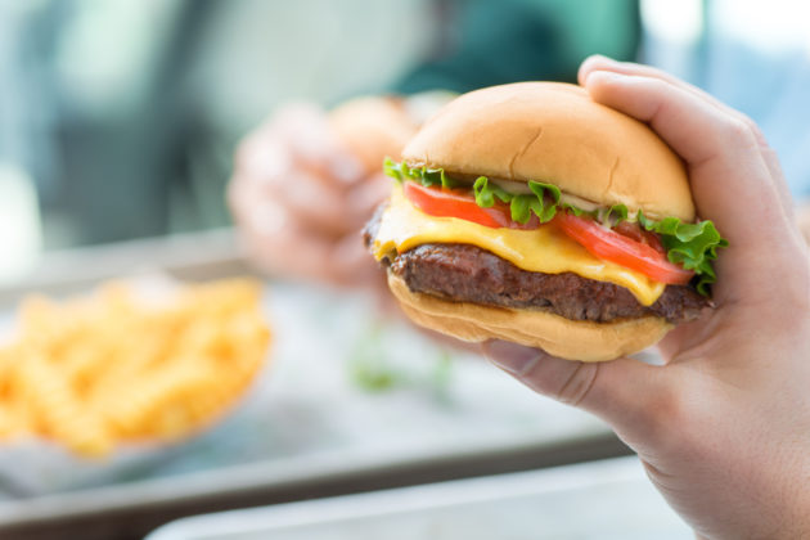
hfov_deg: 19.5
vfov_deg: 13.0
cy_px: 270
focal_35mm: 105
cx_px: 405
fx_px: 2362
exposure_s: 1/200
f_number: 5.6
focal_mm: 105
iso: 250
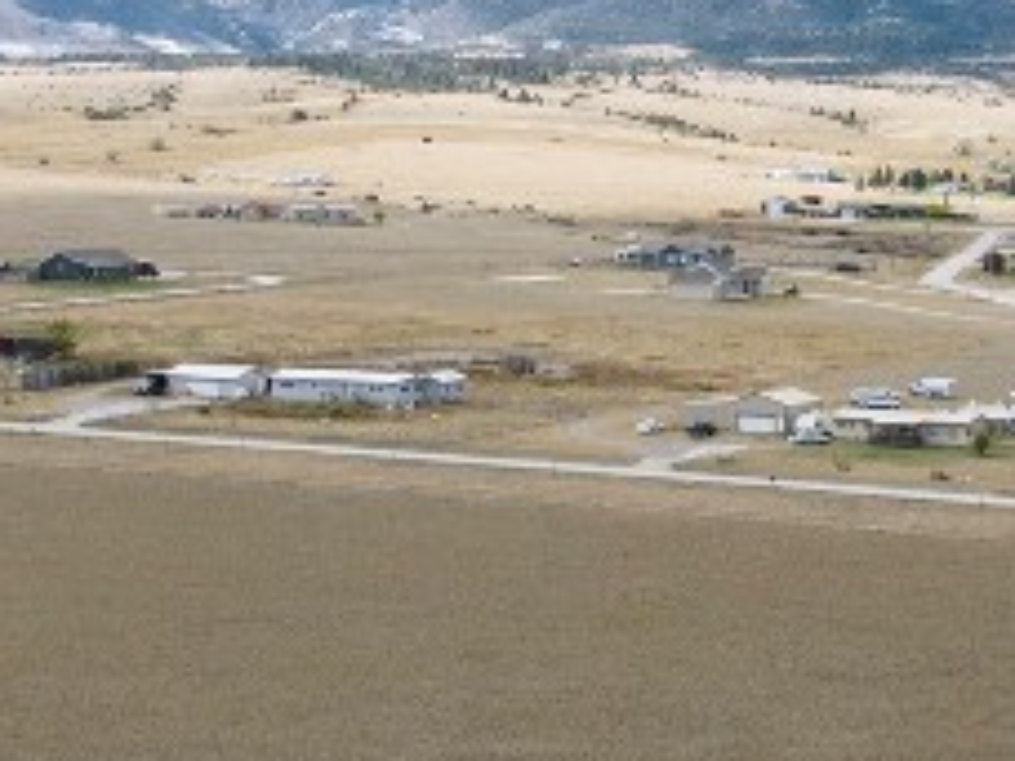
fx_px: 3167
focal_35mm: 108
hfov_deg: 18.1
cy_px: 792
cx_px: 772
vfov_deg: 13.5
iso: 220
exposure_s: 1/200
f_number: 2.8
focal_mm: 12.29
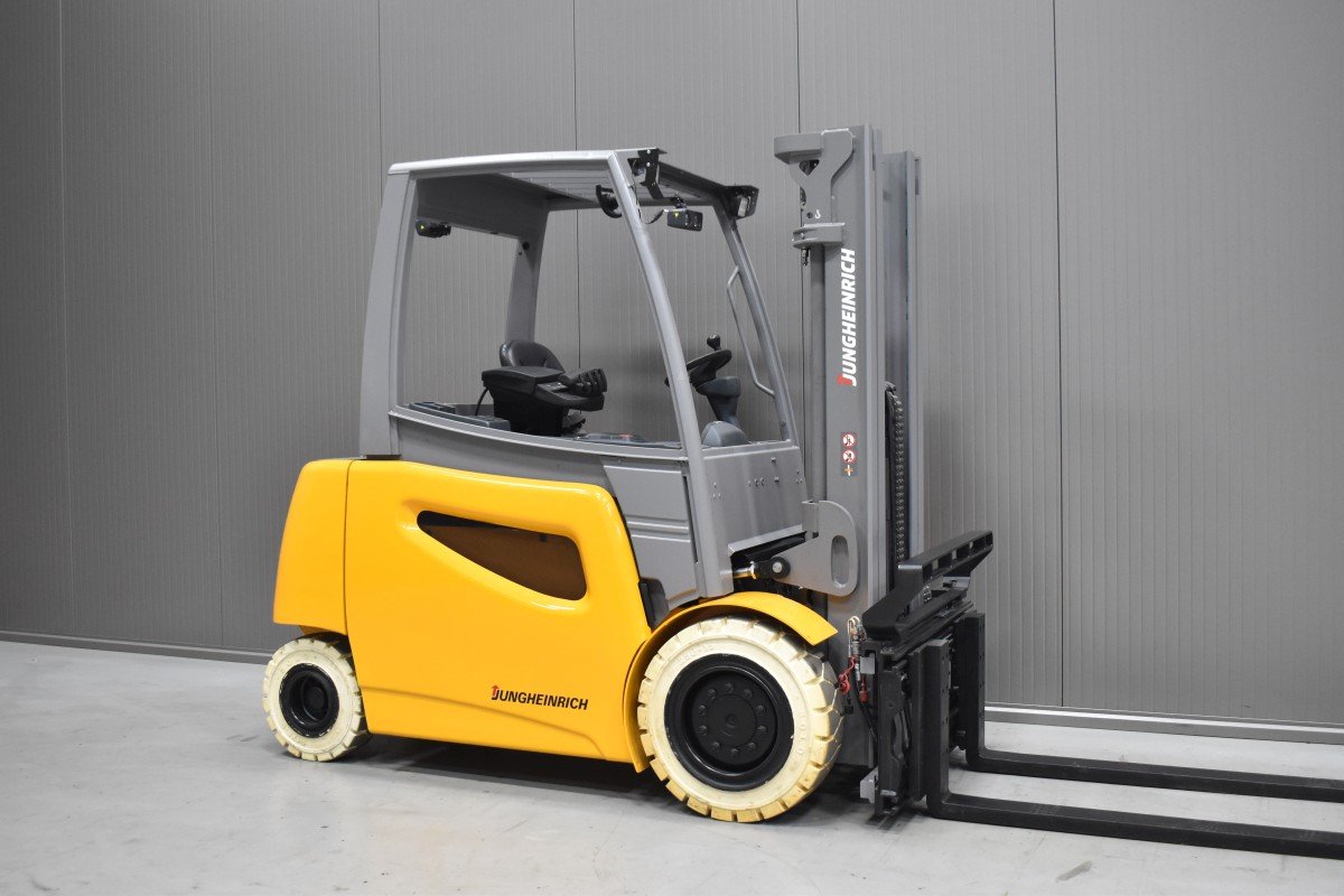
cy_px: 448
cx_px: 672
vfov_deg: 36.9
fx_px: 1344
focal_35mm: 36
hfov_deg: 53.1
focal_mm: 24
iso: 1600
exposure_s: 1/60
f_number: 4
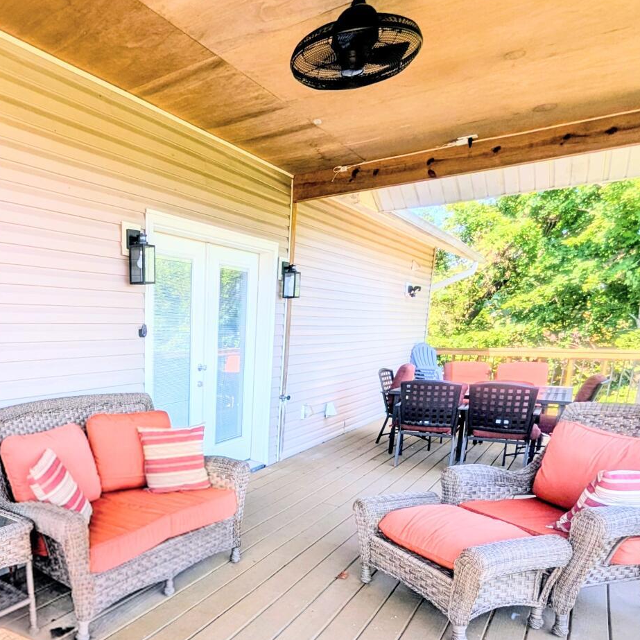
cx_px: 124
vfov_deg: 64.5
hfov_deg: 61.4
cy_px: 453
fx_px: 481
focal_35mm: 23
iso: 54
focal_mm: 2.02
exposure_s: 1/2169
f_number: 1.7
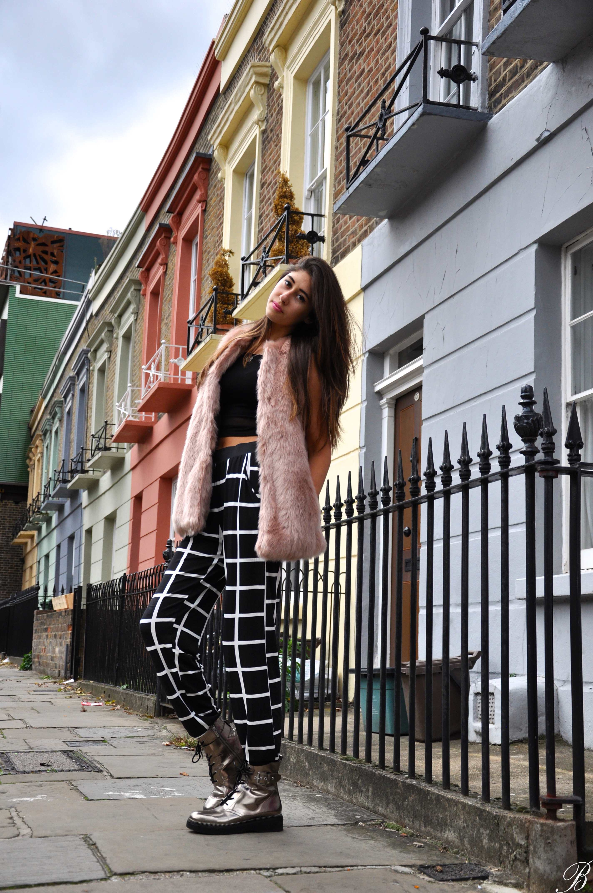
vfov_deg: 41.2
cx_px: 296
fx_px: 1189
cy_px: 446
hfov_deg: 28.0
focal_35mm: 48
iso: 400
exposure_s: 1/1000
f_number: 4.2
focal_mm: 32
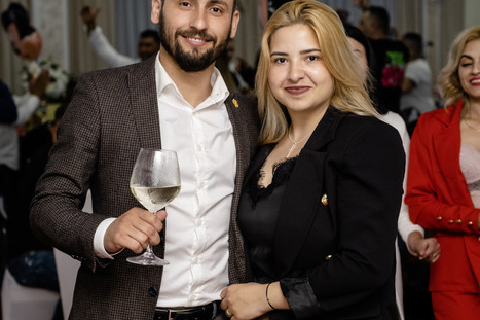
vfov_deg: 16.0
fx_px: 1133
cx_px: 225
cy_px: 125
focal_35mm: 85
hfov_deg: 23.9
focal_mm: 41.4
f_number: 2.8
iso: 1000
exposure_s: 1/160
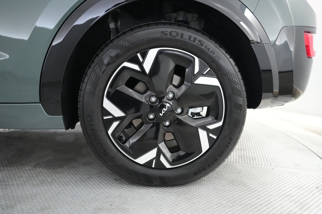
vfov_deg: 47.9
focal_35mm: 27
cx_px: 161
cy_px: 107
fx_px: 241
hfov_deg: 67.4
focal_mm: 27
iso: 6400
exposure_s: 1/160
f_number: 2.8
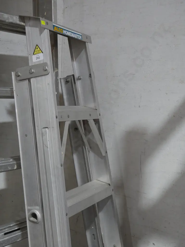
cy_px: 124
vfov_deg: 35.5
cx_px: 92
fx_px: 384
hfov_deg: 27.1
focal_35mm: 54
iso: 1600
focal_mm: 27
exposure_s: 1/60
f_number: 5.3
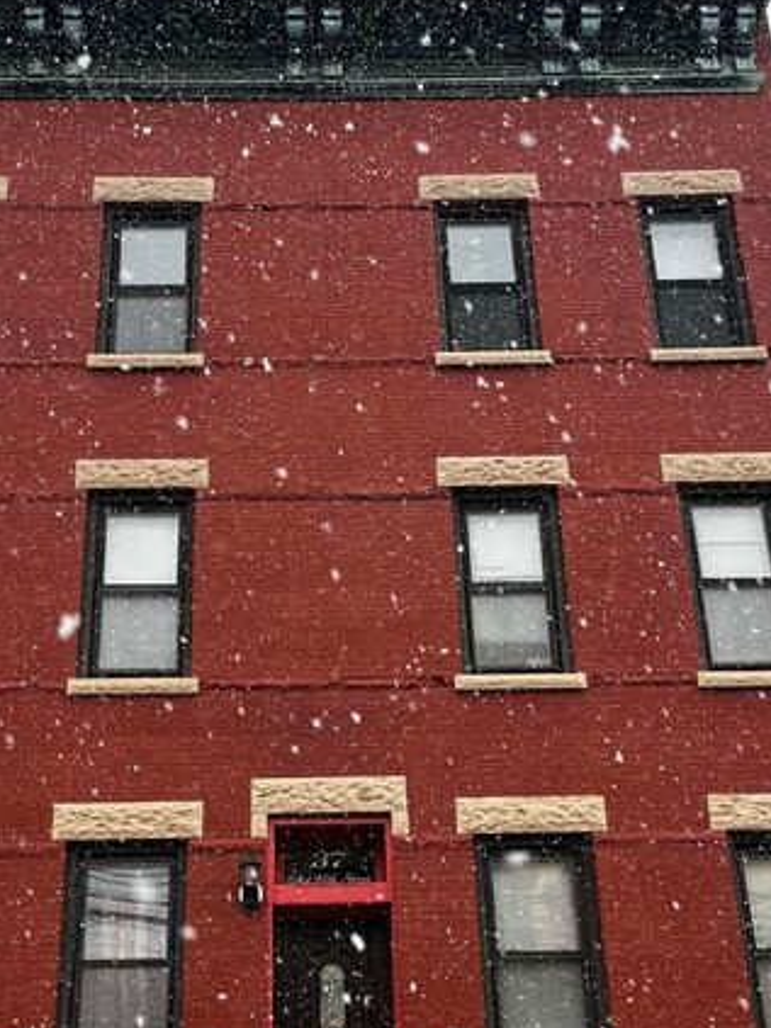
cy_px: 740
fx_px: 1218
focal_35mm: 41
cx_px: 333
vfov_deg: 44.6
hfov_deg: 35.1
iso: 50
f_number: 1.6
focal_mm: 5.1
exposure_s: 1/122
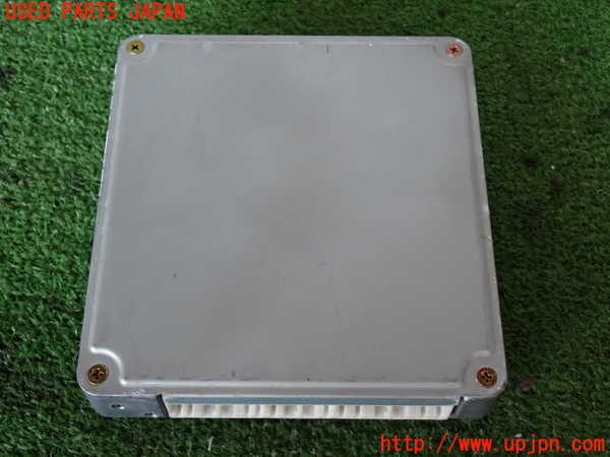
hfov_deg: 38.2
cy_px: 228
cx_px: 305
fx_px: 881
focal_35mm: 50
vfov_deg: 29.1
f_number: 3.2
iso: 400
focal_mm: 9.01
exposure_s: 1/50
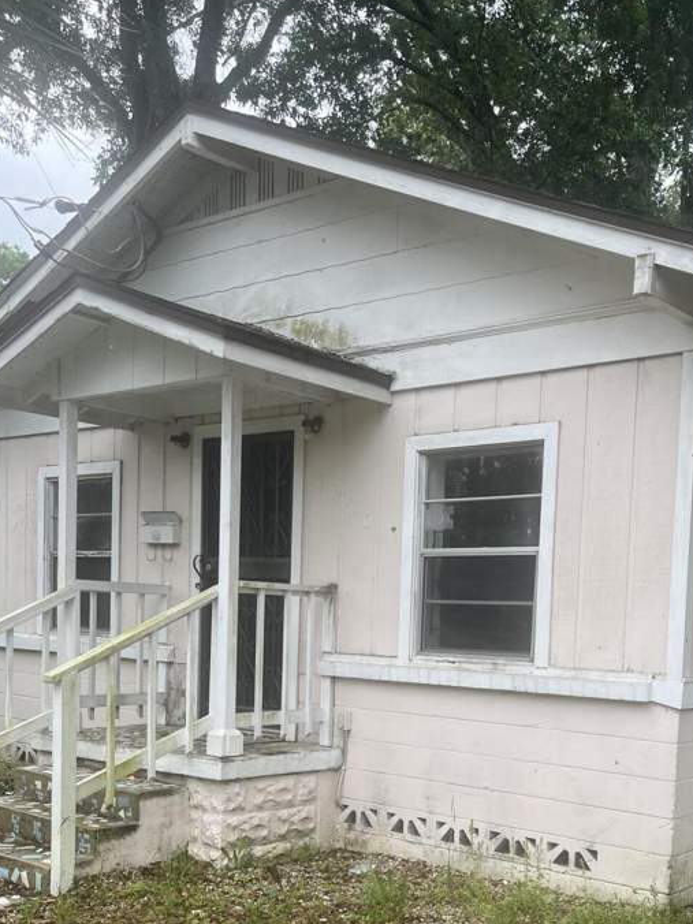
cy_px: 693
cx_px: 429
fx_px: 1094
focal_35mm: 41
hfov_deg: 35.0
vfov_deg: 44.3
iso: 50
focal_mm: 5.1
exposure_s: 1/737
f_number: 1.6
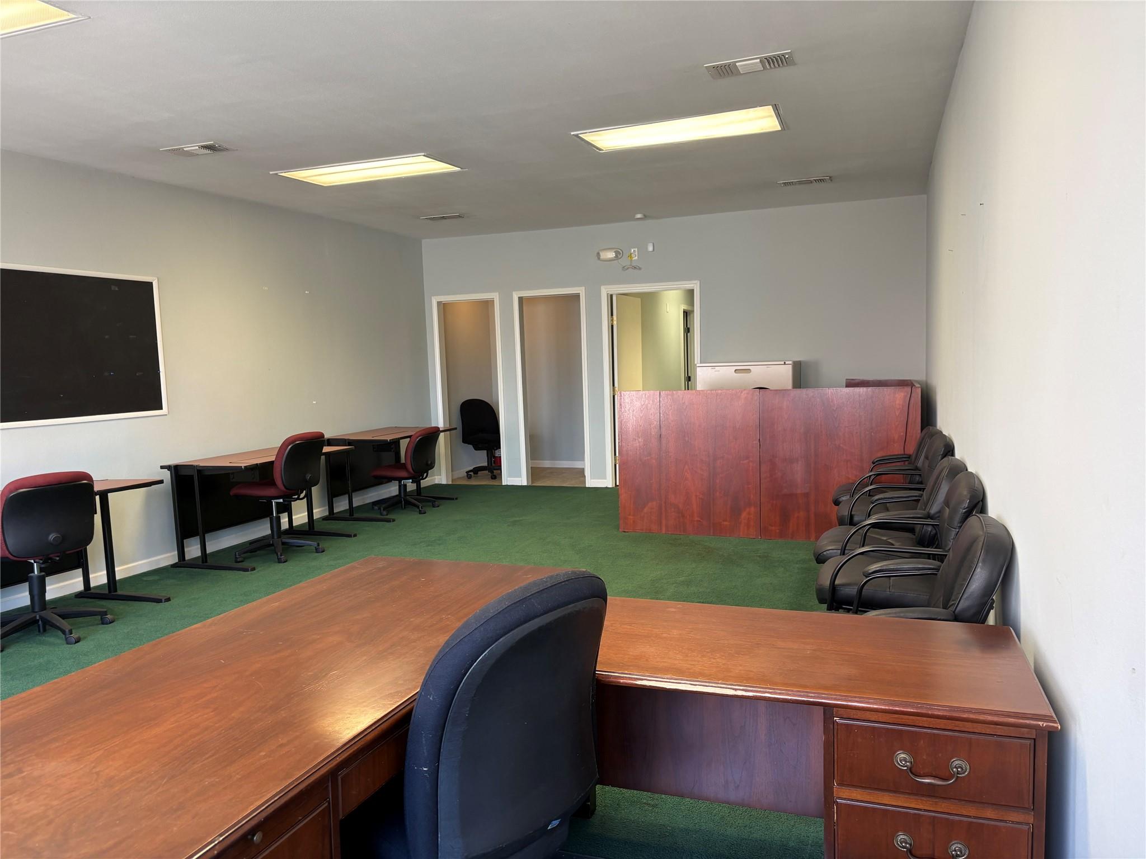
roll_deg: +1.6
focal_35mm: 26
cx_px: 573
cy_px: 430
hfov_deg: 67.3
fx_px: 861
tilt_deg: -5.7
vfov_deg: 53.1
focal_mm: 5.96
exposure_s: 1/63
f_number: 1.6
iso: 80
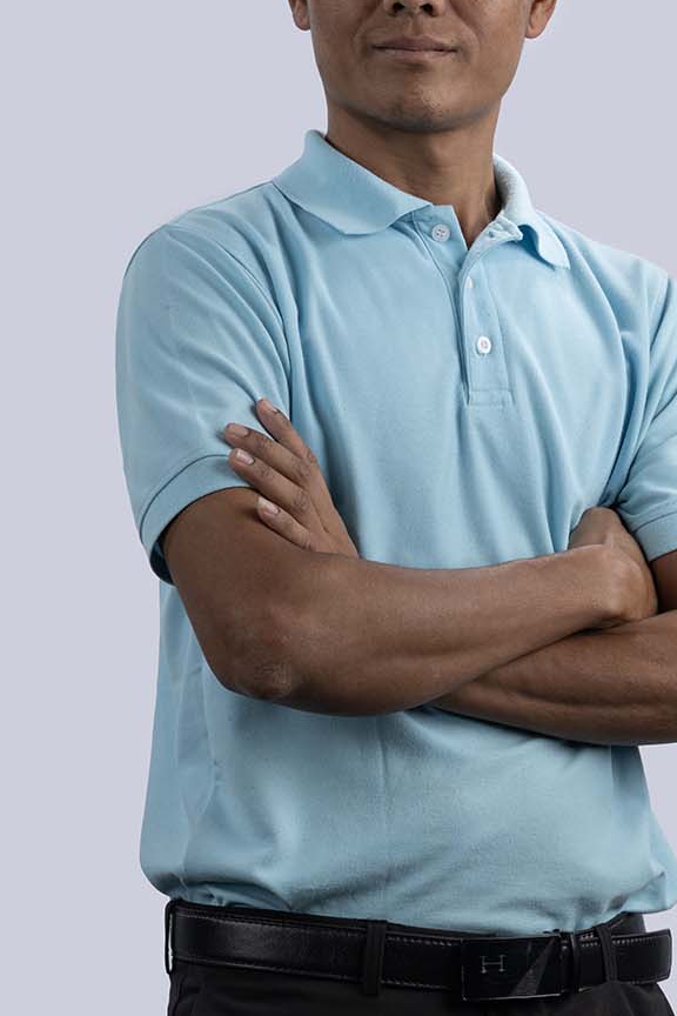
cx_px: 442
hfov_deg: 7.8
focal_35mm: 175
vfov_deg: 11.7
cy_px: 533
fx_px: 4936
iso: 80
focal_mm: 105
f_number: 11
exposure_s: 1/200
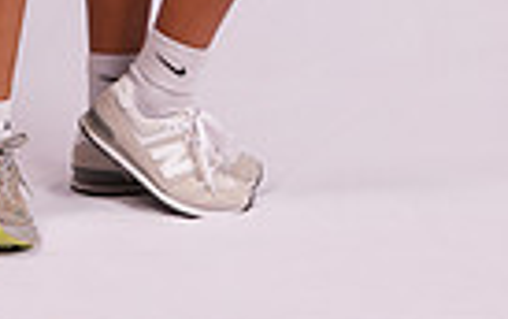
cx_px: -33
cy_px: -512
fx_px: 3341
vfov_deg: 5.3
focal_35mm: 241
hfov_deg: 8.6
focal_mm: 72
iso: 200
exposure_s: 1/200
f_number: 6.3
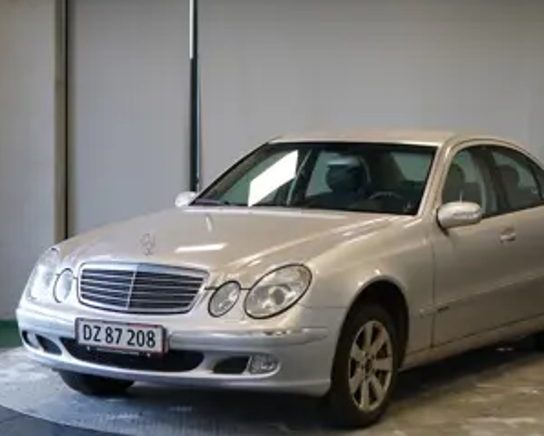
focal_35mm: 80
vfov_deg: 19.2
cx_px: 349
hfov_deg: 23.7
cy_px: 208
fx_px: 1289
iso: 1250
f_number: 5
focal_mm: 53
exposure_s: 1/160
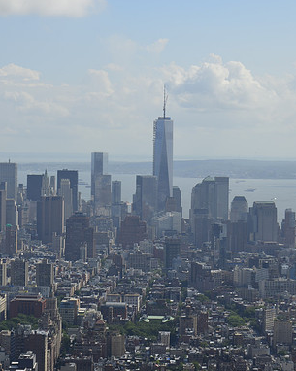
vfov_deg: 17.3
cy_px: 186
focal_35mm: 111
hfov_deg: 13.8
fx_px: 1217
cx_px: 86
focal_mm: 52
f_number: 11
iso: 100
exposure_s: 1/160
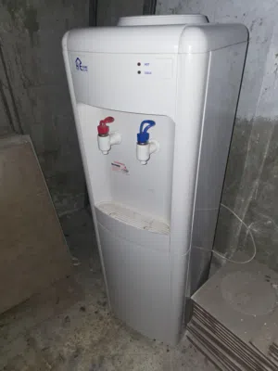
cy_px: 186
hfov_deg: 58.9
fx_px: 246
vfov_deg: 73.9
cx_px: 139
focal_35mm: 23
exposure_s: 1/15
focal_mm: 6.3
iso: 160
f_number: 1.7
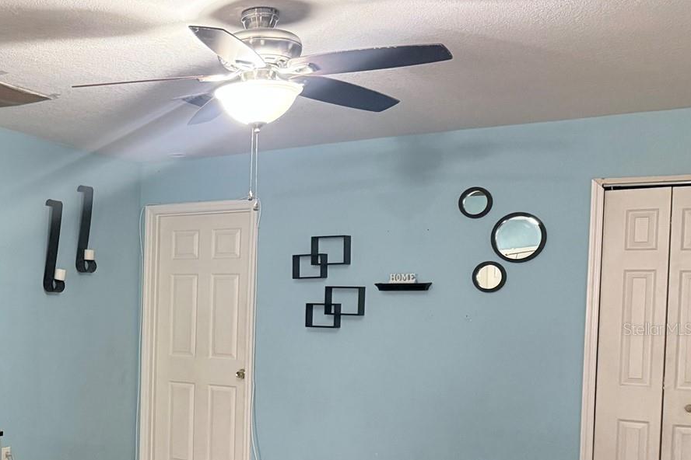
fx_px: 864
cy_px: 329
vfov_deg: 29.5
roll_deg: -1.1
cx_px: 74
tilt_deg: -1.5
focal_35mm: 45
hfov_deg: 40.4
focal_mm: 6.76
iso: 800
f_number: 1.78
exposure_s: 1/40
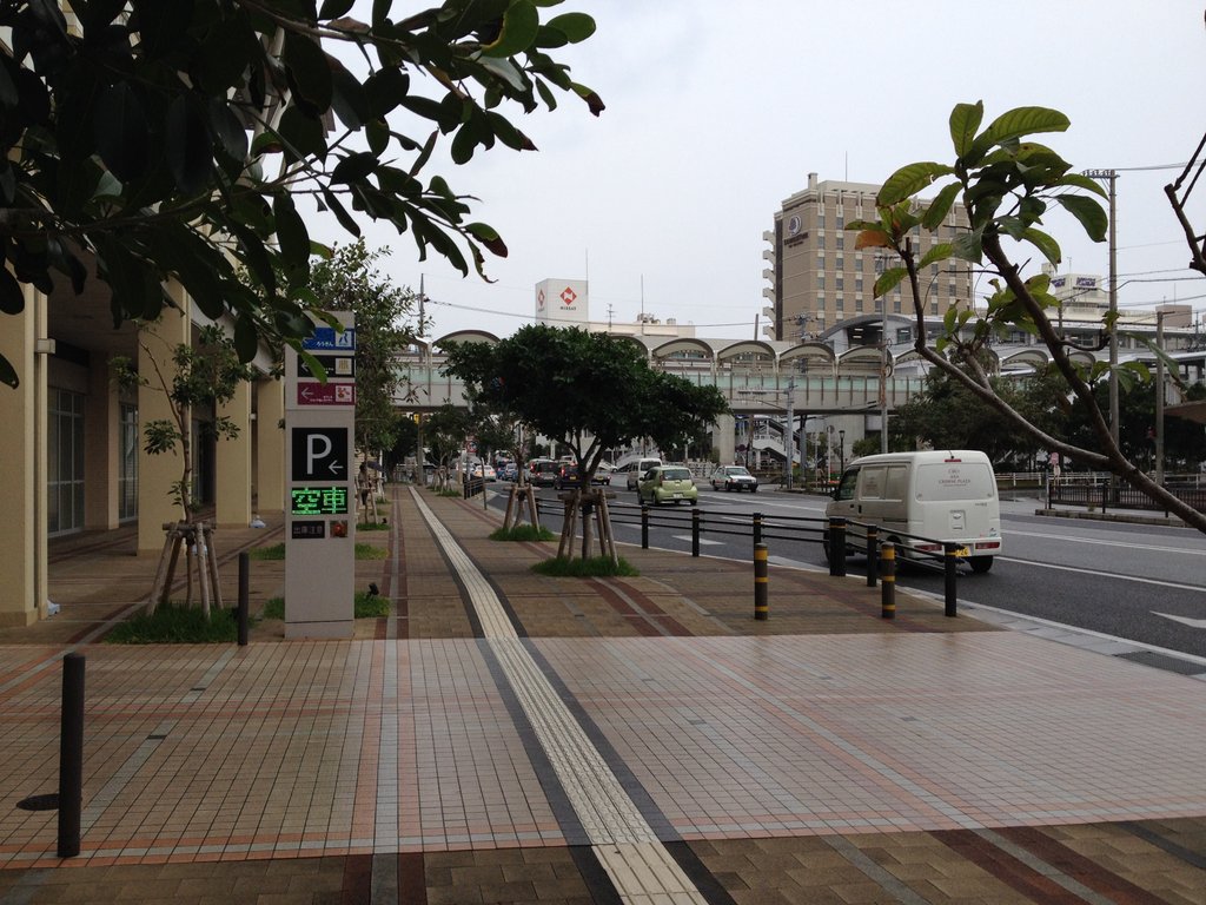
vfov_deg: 40.7
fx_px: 1219
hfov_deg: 52.6
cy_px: 452
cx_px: 603
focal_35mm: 35
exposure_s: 1/557
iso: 50
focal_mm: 4.28
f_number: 2.4
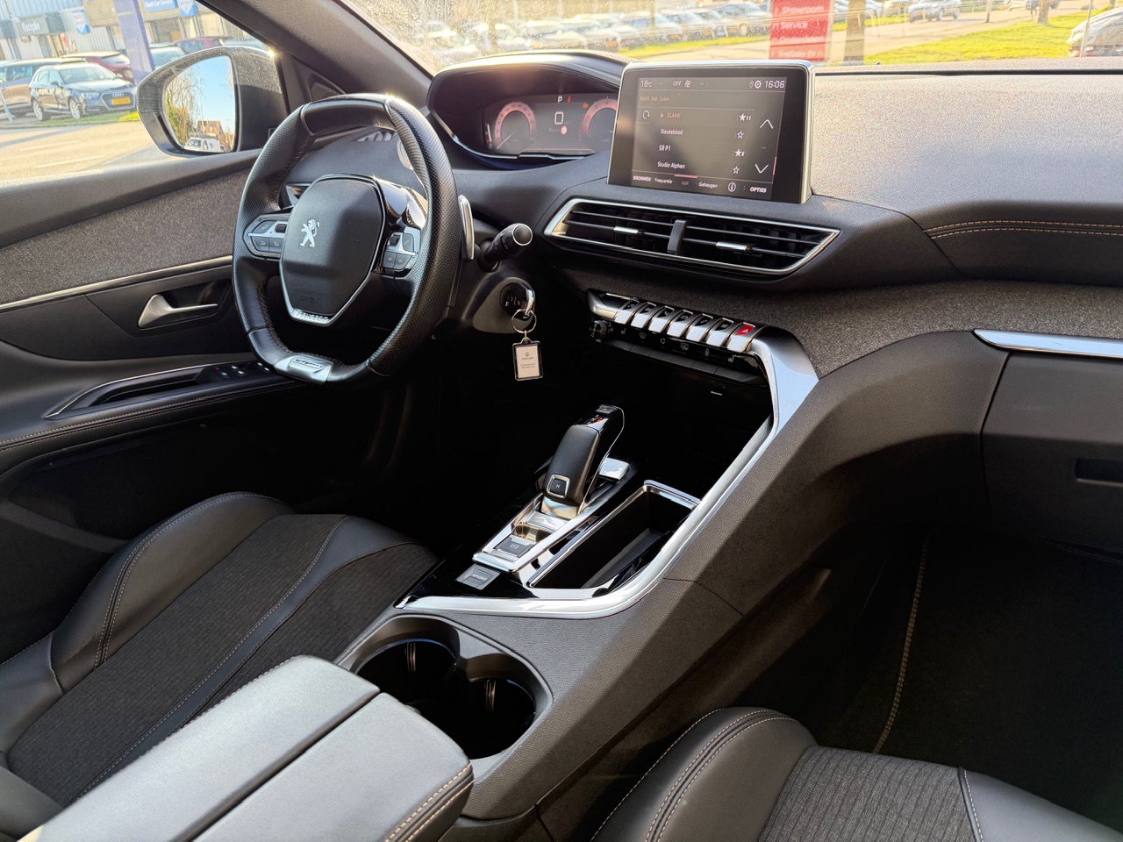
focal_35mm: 24
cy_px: 421
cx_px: 562
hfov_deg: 71.6
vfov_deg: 56.8
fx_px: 779
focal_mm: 6.76
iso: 200
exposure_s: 1/228
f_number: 1.78
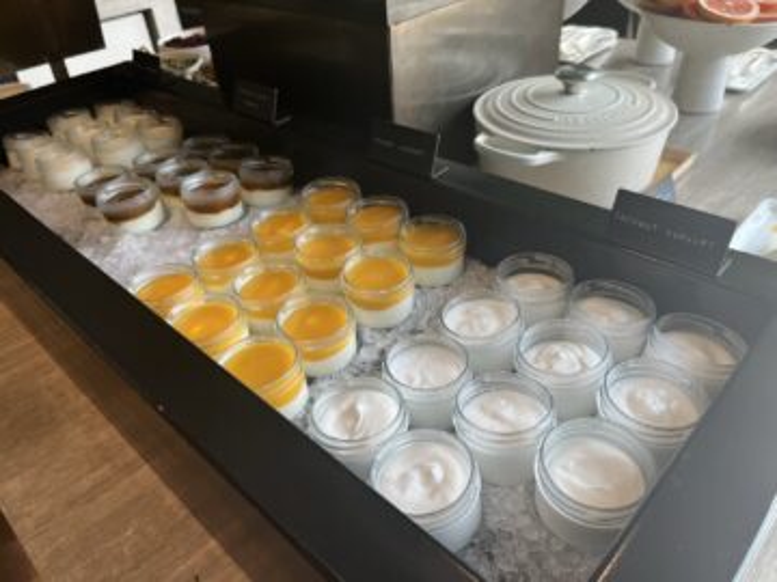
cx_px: 388
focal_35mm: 26
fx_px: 584
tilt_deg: -36.9
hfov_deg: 67.3
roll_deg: +5.7
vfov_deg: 53.1
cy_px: 291
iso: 50
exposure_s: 1/309
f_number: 1.6
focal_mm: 5.1
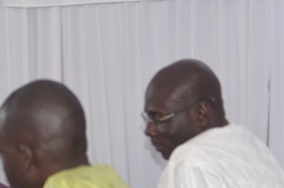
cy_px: 125
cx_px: -54
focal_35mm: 182
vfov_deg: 7.5
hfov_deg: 11.1
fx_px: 1431
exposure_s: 1/60
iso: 640
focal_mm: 35
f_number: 2.8
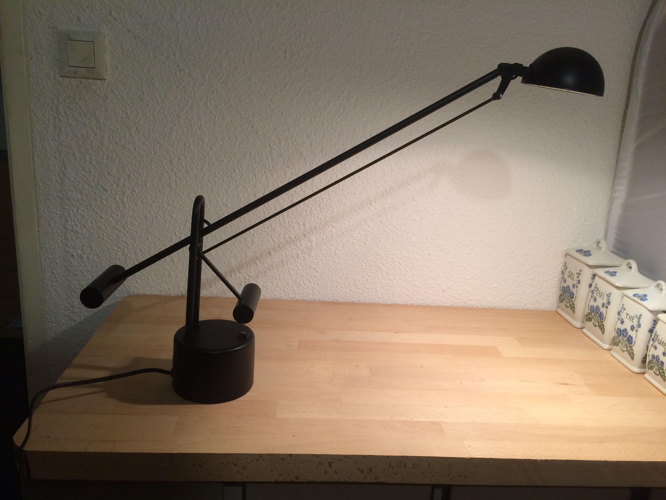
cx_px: 333
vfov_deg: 48.2
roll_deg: -4.5
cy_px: 250
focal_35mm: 29
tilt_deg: -15.3
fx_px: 558
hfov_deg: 61.7
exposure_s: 1/33
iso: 125
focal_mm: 4.15
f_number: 2.2
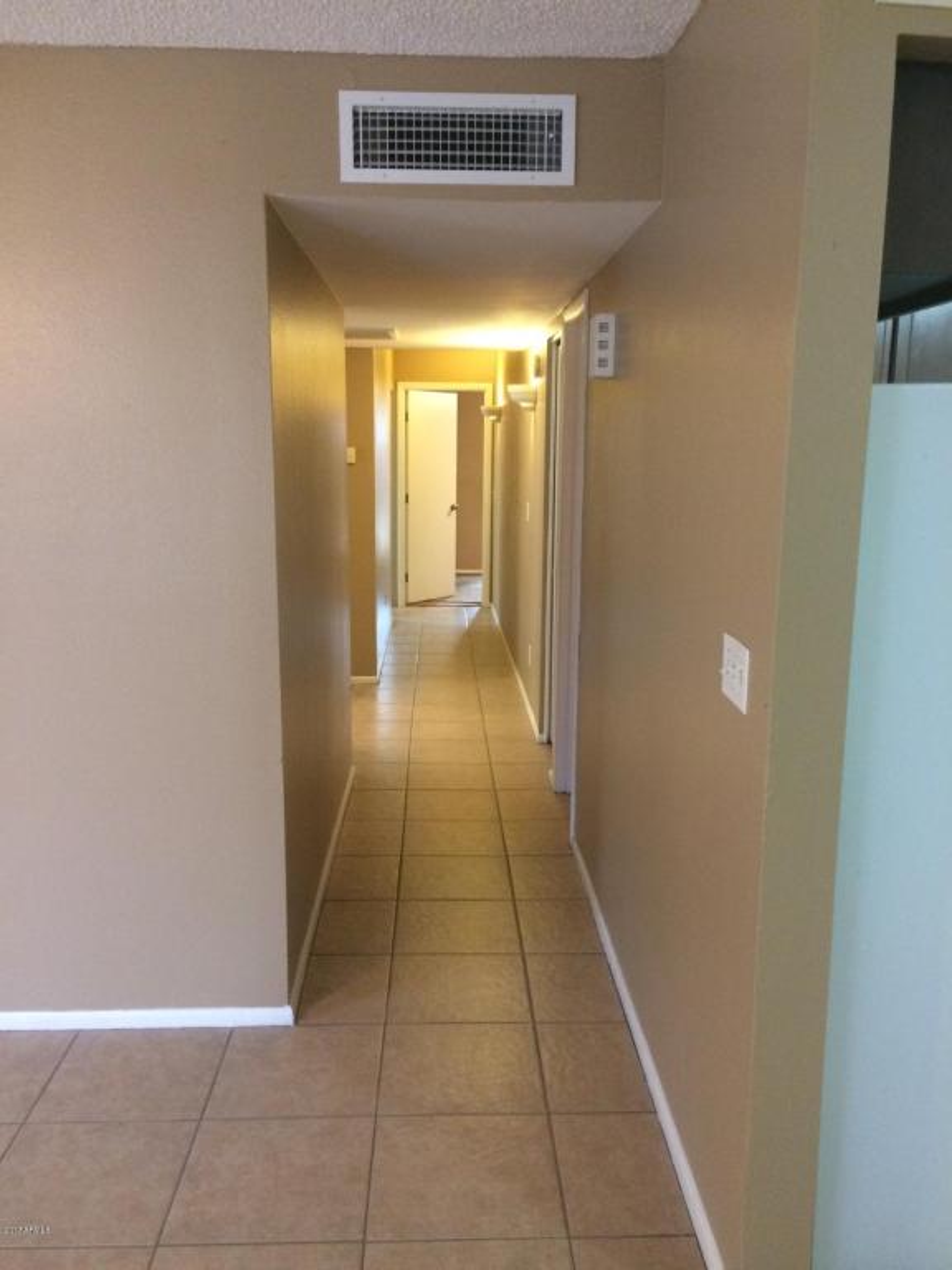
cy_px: 635
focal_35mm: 29
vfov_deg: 61.7
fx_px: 1063
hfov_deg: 48.2
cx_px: 476
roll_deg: +0.5
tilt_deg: -13.7
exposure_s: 1/24
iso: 320
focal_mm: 4.15
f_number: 2.2
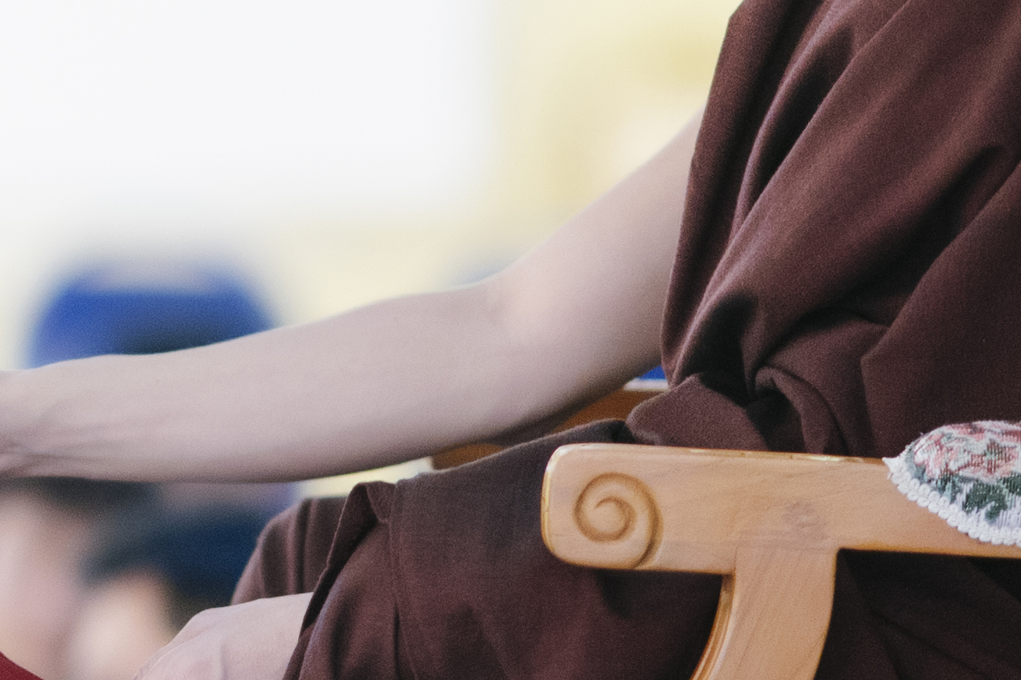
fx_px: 12188
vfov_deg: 3.2
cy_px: 104
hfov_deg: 4.8
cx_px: -363
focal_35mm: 430
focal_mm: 105
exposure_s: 1/400
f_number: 1.4
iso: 1250
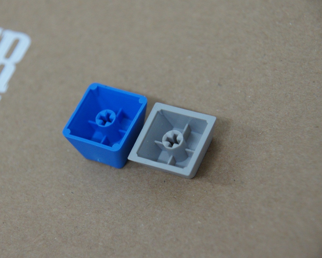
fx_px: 1702
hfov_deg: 10.8
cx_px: 140
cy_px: 129
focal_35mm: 179
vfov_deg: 8.7
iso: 1600
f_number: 5.6
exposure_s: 1/20
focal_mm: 105
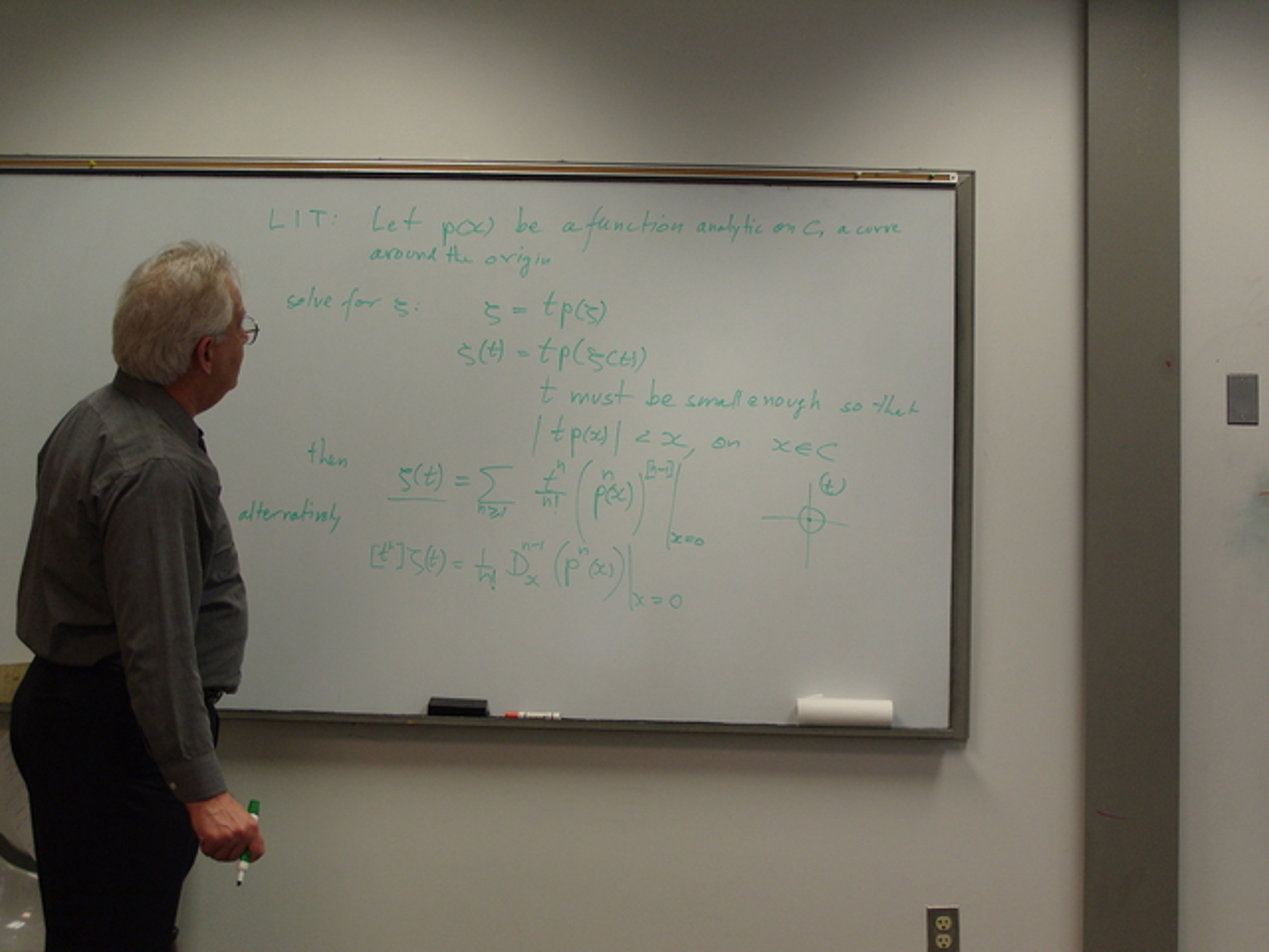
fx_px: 1833
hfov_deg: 38.2
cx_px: 634
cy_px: 476
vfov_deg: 29.1
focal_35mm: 50
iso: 120
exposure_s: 1/60
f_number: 3.1
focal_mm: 11.1
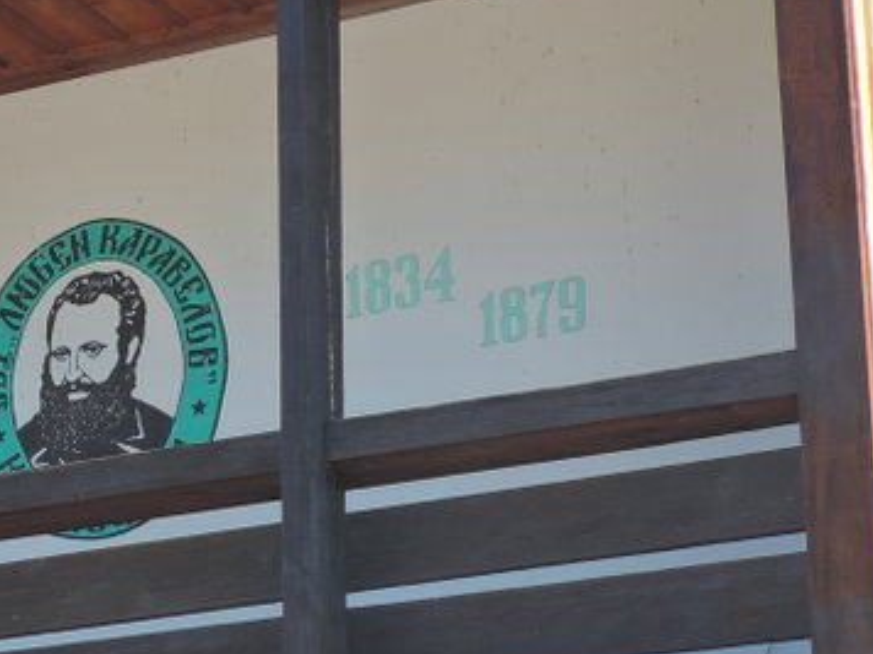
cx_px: -184
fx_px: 3405
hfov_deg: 14.2
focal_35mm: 135
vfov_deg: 11.0
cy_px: 326
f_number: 4.2
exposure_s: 1/100
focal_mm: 7.1
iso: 100
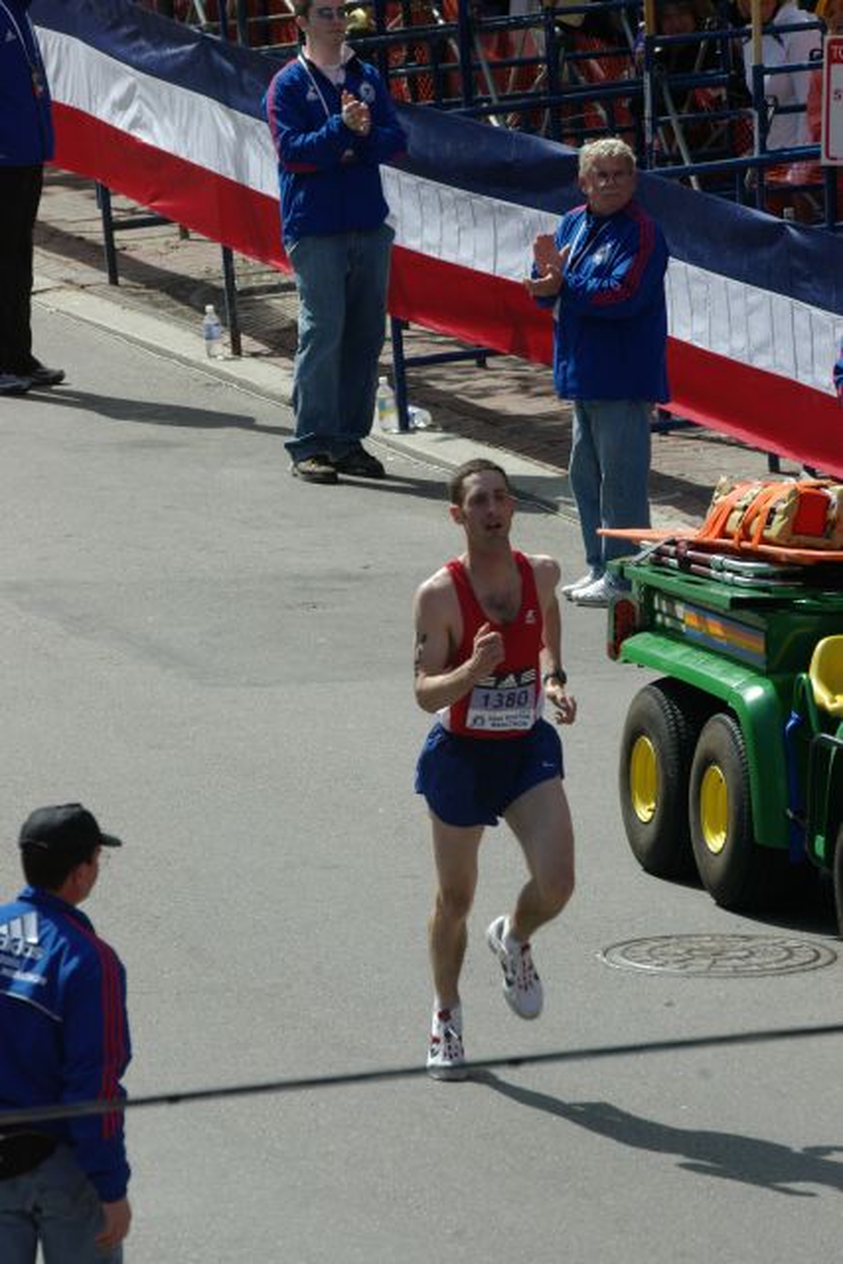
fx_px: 14217
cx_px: 422
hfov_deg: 3.4
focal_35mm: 405
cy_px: 632
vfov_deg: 5.1
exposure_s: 1/500
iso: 400
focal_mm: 270
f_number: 10
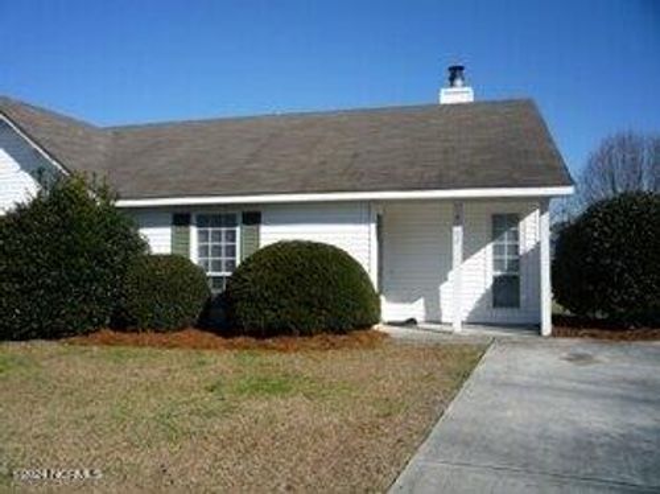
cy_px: 247
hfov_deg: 60.0
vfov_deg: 46.7
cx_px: 330
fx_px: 571
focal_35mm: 30
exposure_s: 1/400
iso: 100
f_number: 5.6
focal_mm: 5.2
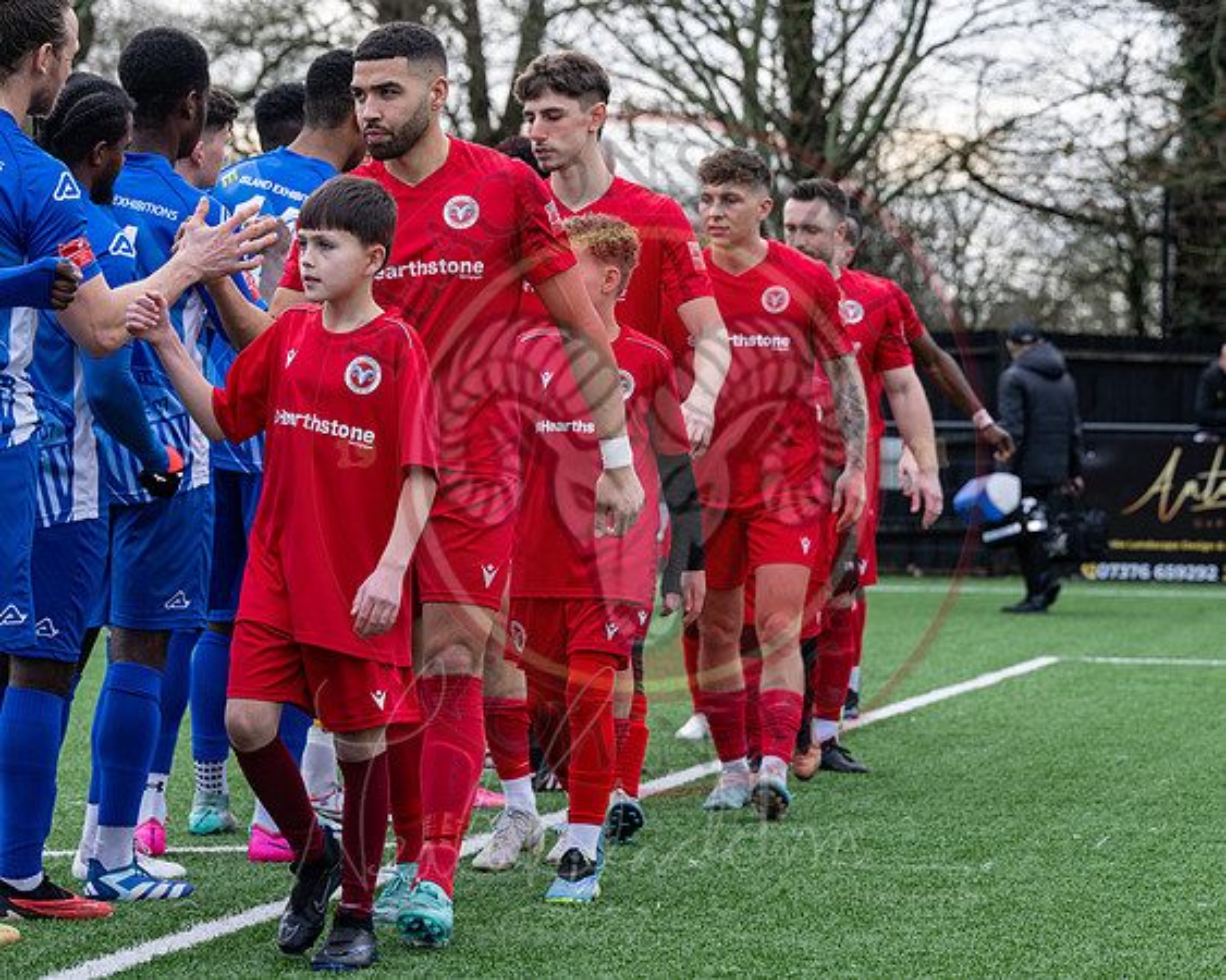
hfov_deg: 12.1
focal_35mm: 160
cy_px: 505
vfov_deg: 9.7
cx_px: 439
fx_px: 5790
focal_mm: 93
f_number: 5
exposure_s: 1/250
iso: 250
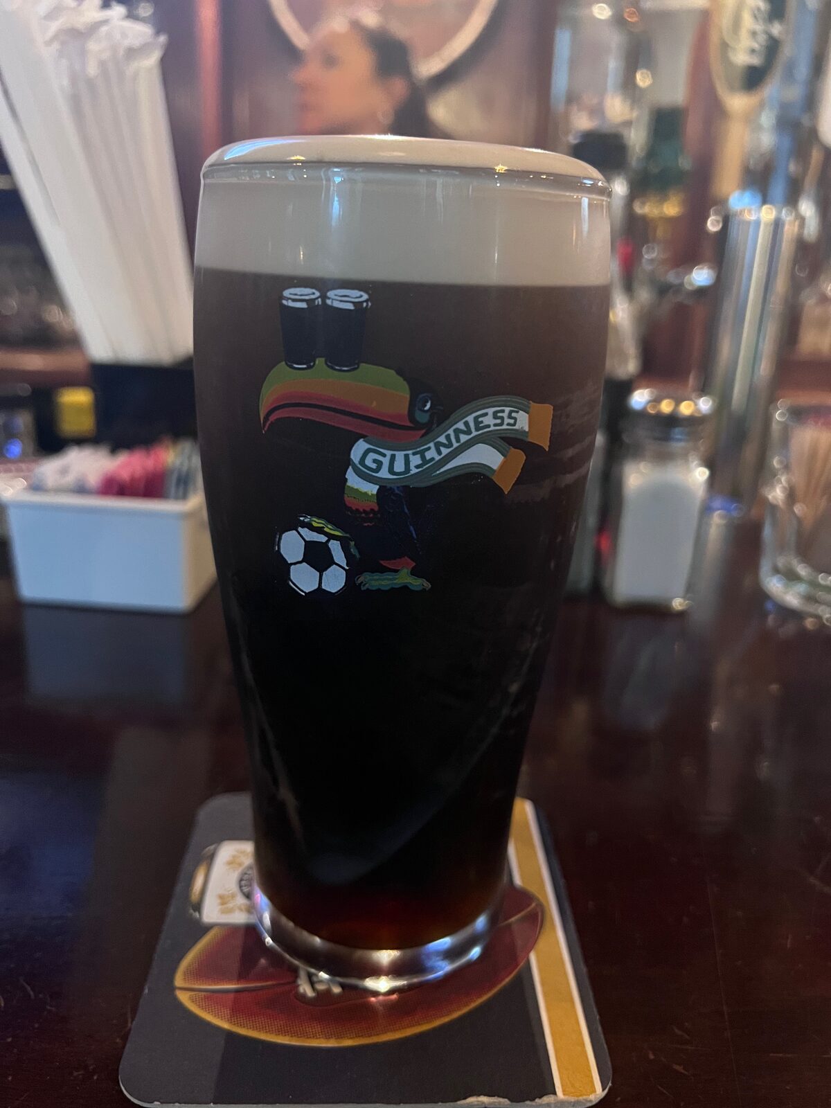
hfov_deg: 53.1
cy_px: 554
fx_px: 832
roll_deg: -2.6
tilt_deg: -19.4
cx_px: 416
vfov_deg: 67.3
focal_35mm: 26
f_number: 1.5
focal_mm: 5.7
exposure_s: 1/30
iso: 640
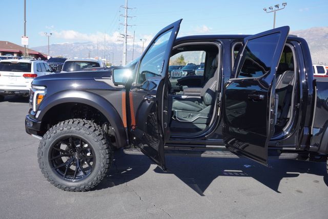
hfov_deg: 55.1
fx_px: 315
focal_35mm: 34
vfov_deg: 38.4
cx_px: 164
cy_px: 110
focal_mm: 23
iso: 100
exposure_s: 1/160
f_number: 7.1
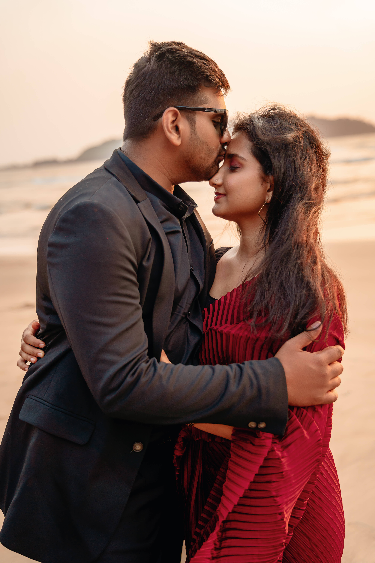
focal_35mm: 45
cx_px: 188
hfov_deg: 29.9
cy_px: 282
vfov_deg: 43.6
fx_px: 703
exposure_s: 1/250
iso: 400
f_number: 2.8
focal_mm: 45
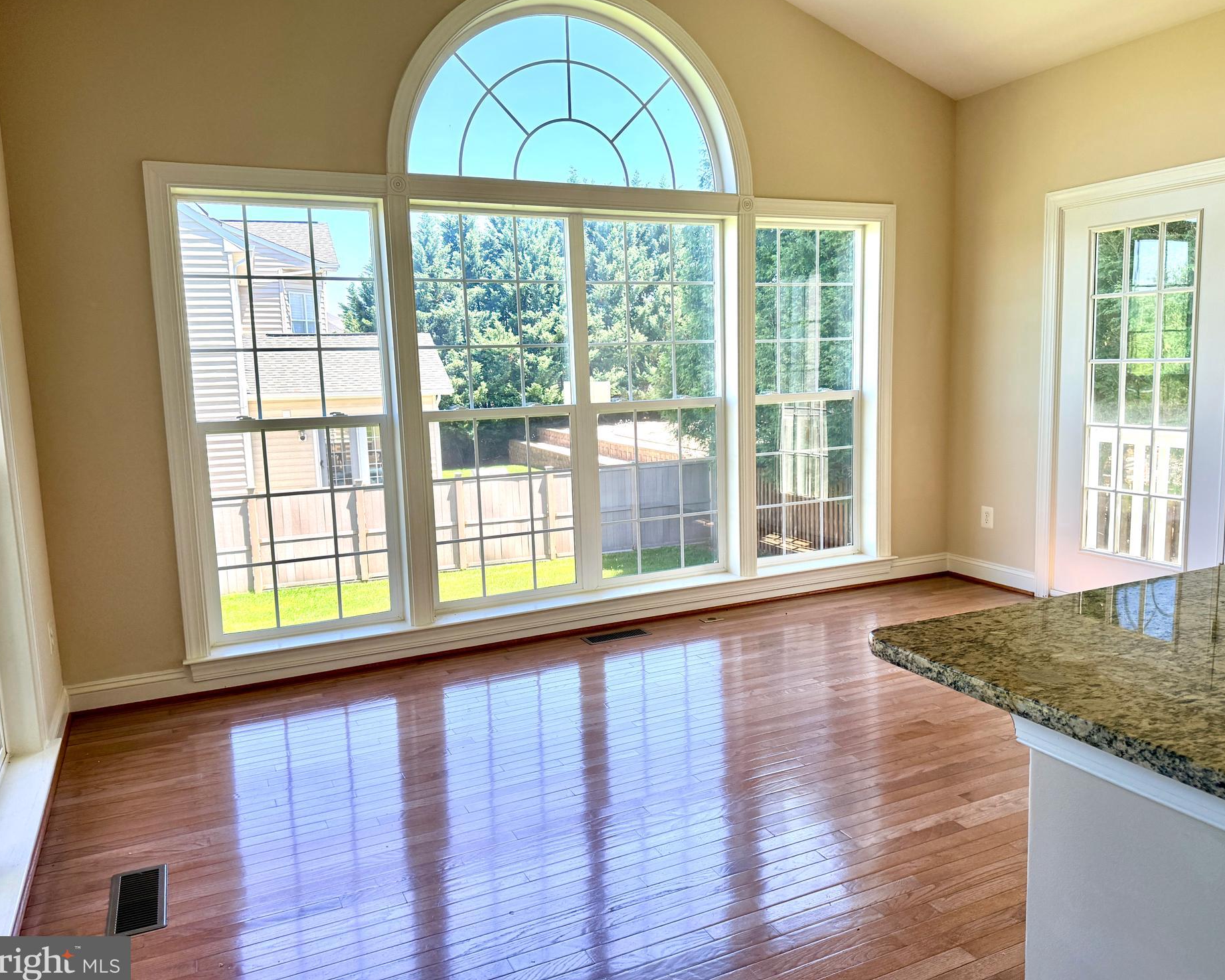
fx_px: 943
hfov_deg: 66.0
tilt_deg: -6.4
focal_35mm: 26
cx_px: 645
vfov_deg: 54.9
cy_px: 481
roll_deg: +2.0
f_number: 1.78
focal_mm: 6.76
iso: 100
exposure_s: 1/765
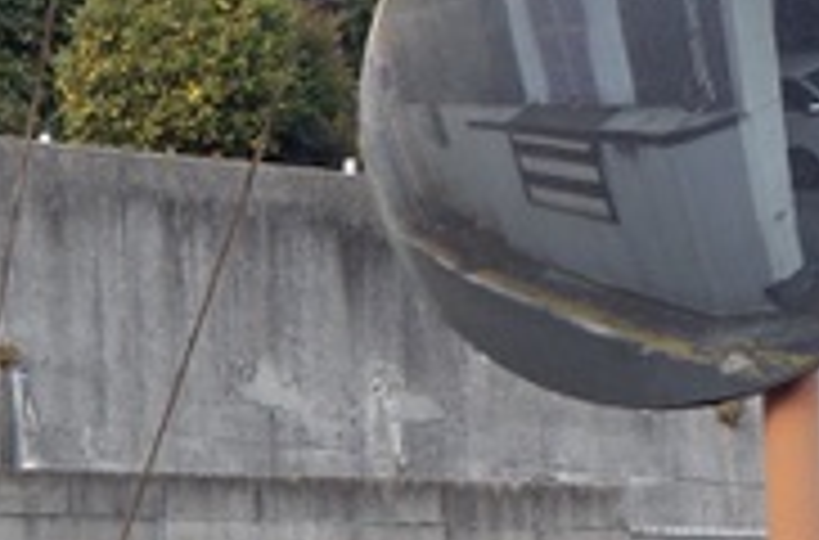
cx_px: -745
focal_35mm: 168
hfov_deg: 11.3
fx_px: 3809
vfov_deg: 7.9
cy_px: 943
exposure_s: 1/60
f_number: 4
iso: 200
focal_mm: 18.3
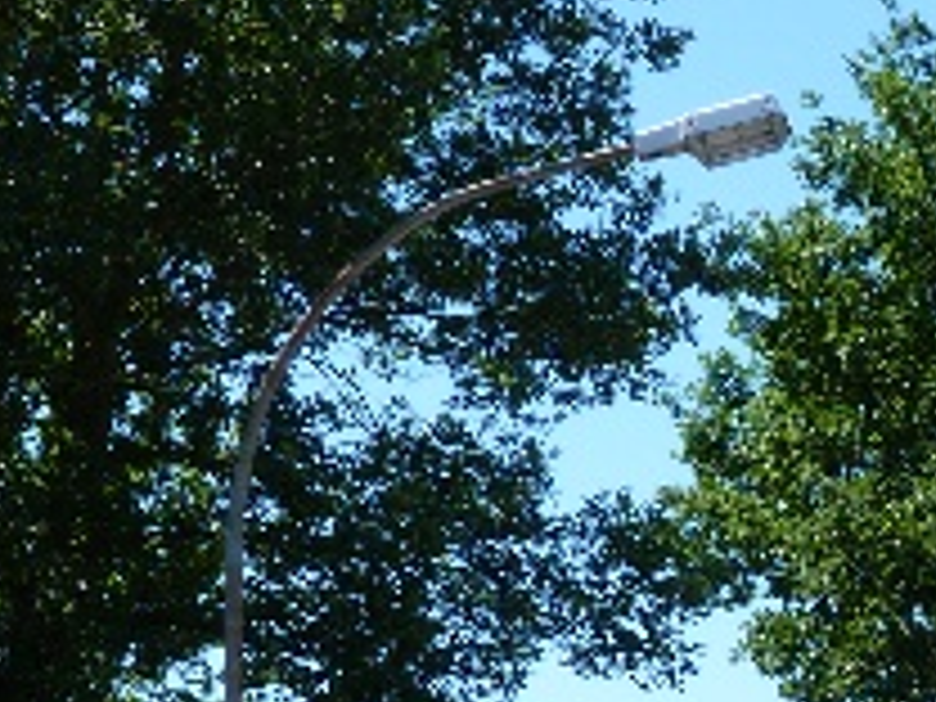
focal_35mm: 131
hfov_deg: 14.3
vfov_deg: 10.8
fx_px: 3542
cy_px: 1098
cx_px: 1314
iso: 80
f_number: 4.5
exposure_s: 1/250
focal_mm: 6
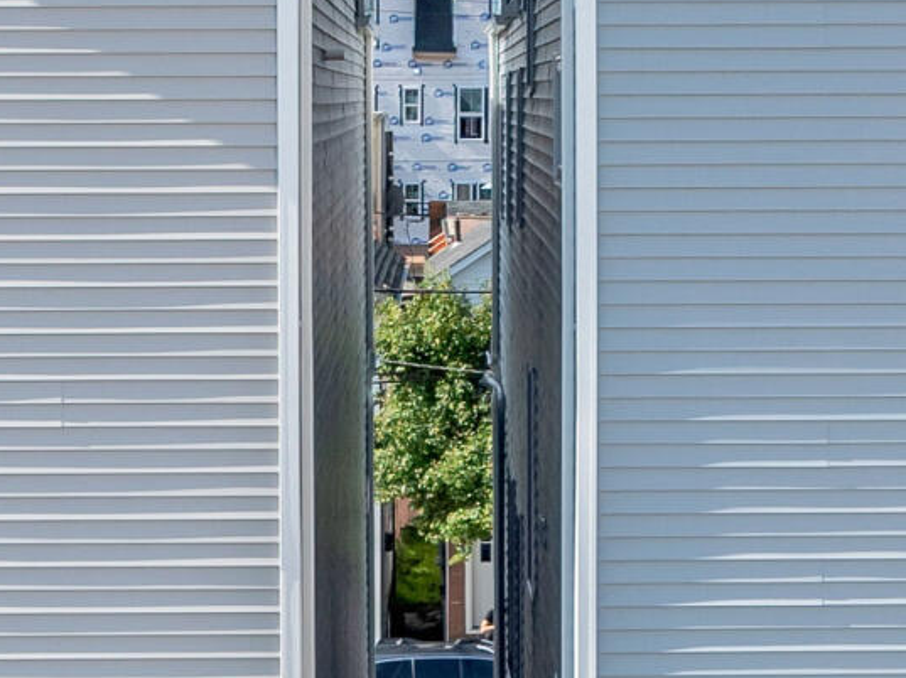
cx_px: 526
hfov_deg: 14.7
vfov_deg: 10.7
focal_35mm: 134
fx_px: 3505
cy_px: 1007
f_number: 2.8
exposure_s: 1/2000
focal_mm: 12.29
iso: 110
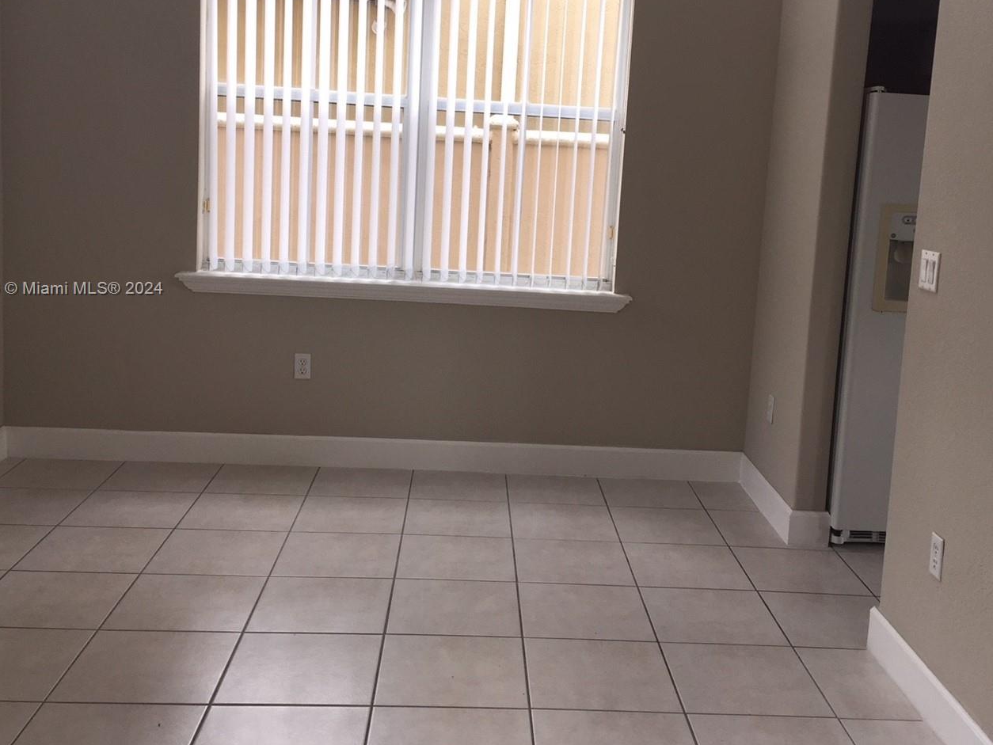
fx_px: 1062
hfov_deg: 50.1
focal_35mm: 37
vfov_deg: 38.5
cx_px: 543
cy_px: 290
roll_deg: -3.9
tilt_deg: -7.5
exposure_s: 1/120
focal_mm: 4.15
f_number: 2.2
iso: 40
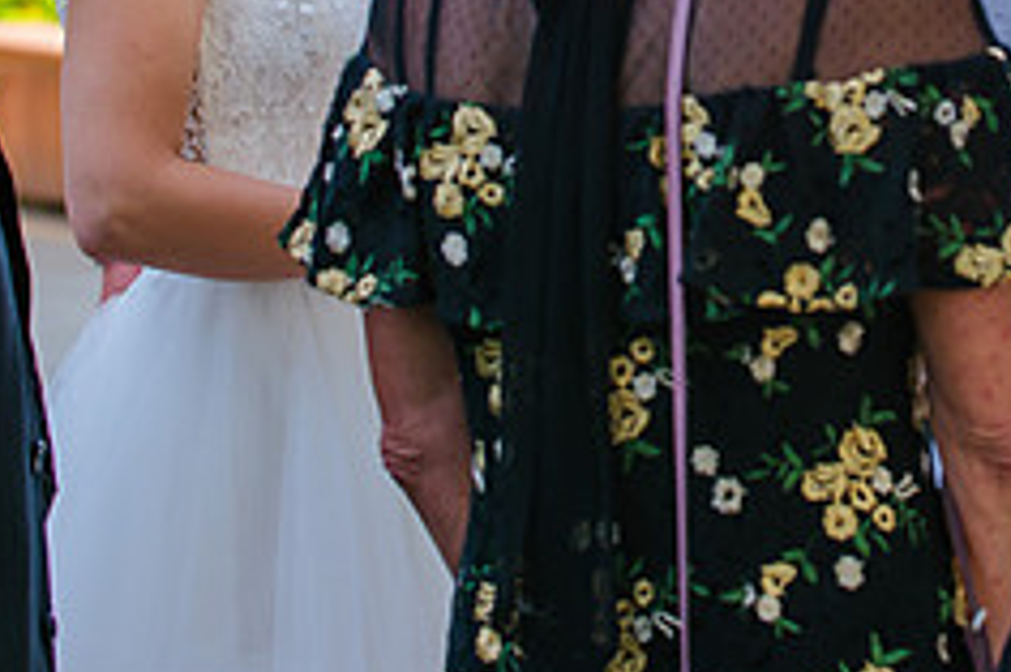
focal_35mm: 242
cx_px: 842
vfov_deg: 5.6
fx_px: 6791
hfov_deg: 8.5
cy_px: -203
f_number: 4.5
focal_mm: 90
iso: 400
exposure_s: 1/200
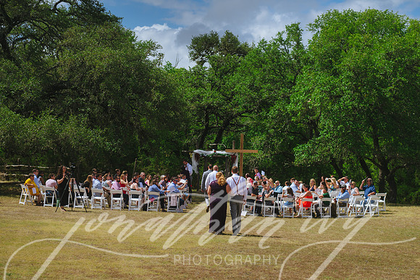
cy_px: 154
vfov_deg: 17.7
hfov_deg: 26.3
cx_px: 231
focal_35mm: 77
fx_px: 899
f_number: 2.8
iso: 31
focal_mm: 70
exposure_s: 1/1250
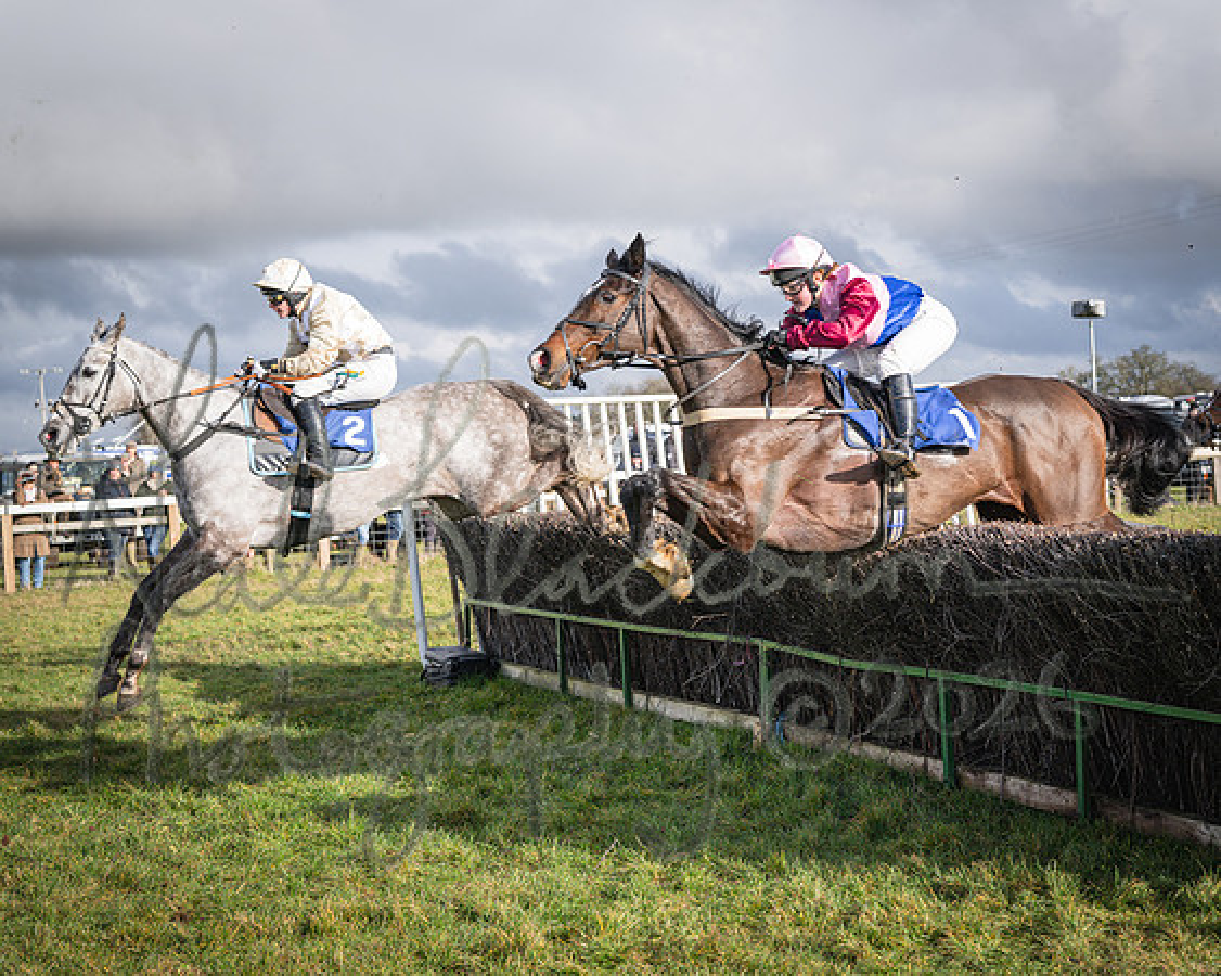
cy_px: 488
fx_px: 2197
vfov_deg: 25.0
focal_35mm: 61
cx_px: 610
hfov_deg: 31.1
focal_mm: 54
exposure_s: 1/1250
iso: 200
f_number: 4
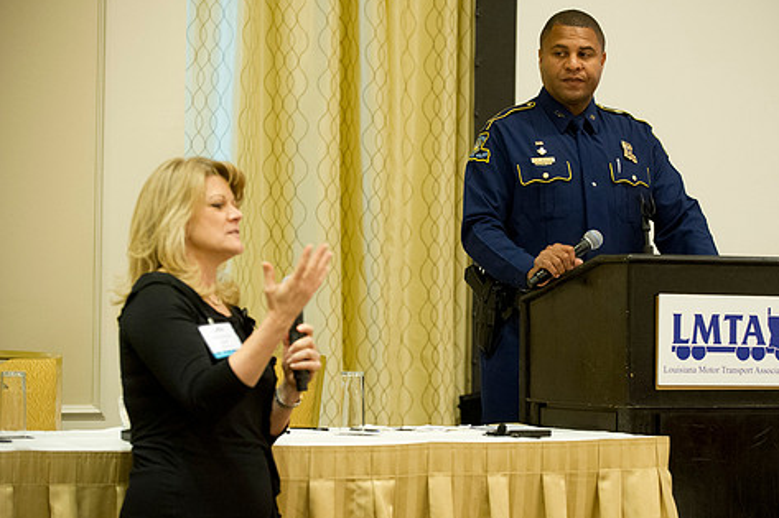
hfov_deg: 16.4
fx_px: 2704
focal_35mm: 125
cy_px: 268
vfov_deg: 11.0
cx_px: 464
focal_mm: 102
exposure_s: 1/60
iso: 3200
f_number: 2.8
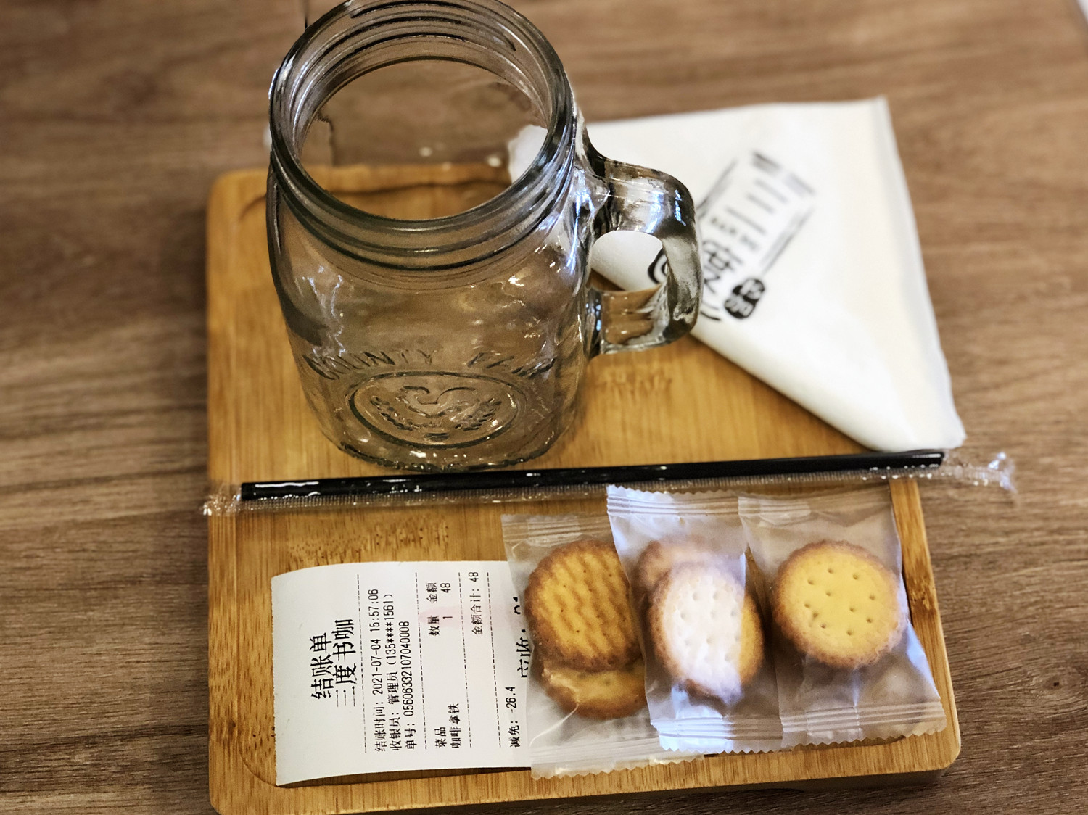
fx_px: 1791
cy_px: 408
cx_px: 544
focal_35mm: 57
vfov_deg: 25.6
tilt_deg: -66.3
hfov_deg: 33.8
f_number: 2.8
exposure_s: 1/33
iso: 320
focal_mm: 6.6
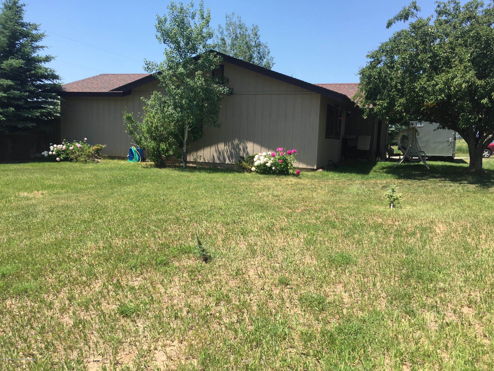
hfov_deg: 61.7
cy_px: 186
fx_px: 414
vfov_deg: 48.2
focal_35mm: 29
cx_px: 247
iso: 32
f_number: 2.2
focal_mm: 4.15
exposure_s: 1/1319
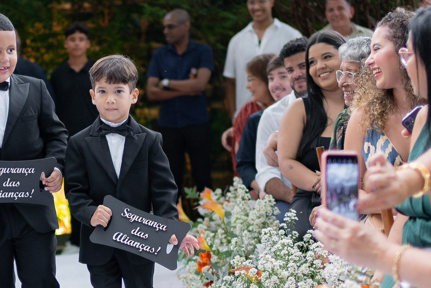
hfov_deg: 17.5
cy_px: 154
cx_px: 75
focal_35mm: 116
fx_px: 1389
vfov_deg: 11.8
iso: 2500
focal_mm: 35
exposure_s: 1/1000
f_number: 1.4
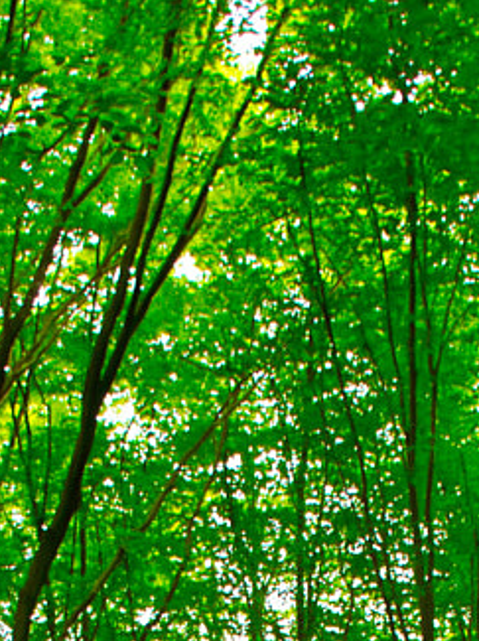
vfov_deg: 14.4
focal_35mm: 128
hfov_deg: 11.6
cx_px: 270
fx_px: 2366
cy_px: 972
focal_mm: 18
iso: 200
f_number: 3.5
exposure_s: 1/200
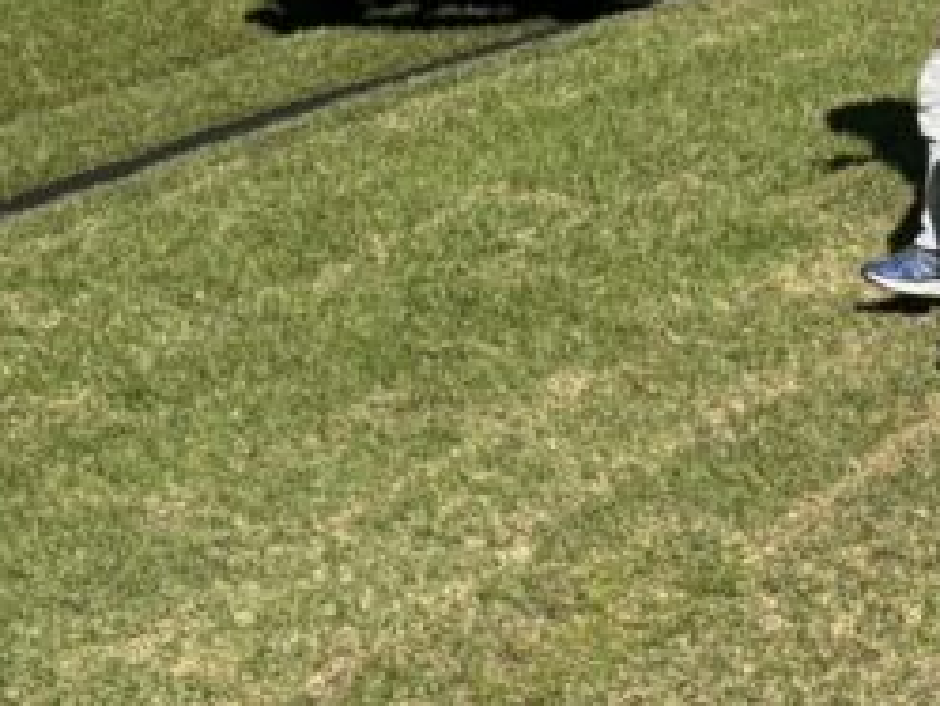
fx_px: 2907
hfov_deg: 18.0
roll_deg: +6.5
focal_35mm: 107
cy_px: 291
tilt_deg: -12.4
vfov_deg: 13.8
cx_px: 895
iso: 50
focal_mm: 5.96
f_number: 1.6
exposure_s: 1/3205
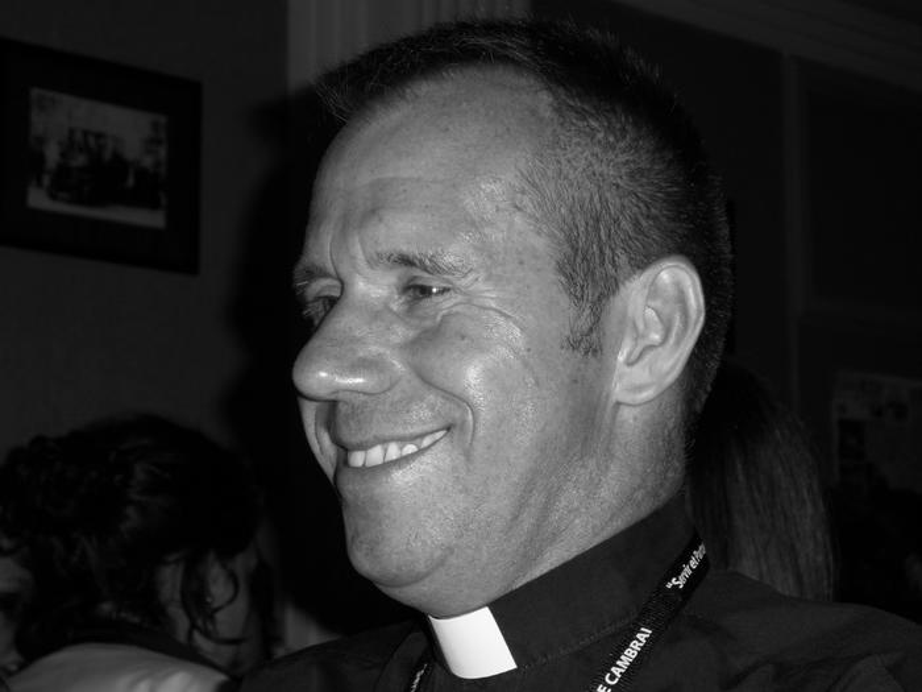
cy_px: 346
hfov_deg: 22.0
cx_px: 461
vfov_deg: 16.6
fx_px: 2371
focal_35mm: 89
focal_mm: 19
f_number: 4.8
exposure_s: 1/100
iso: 64
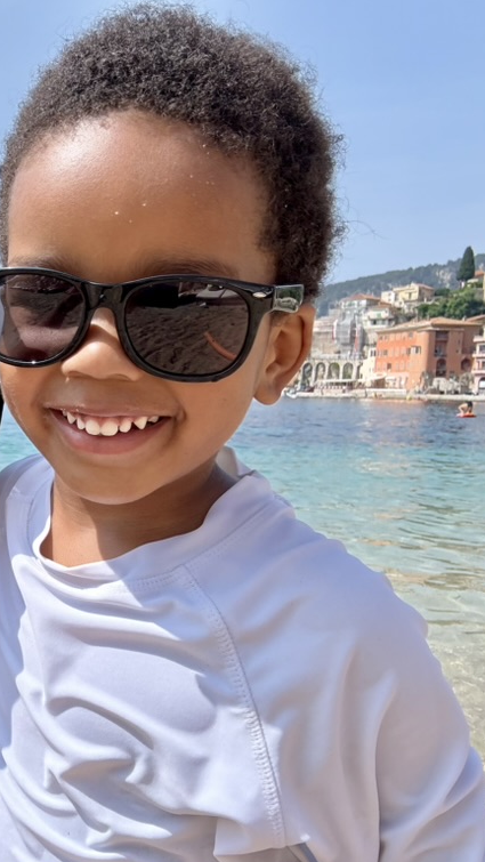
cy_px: 436
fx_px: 777
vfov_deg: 58.0
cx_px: -83
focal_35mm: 34
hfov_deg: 30.1
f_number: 1.9
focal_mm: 2.69
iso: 40
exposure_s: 1/857
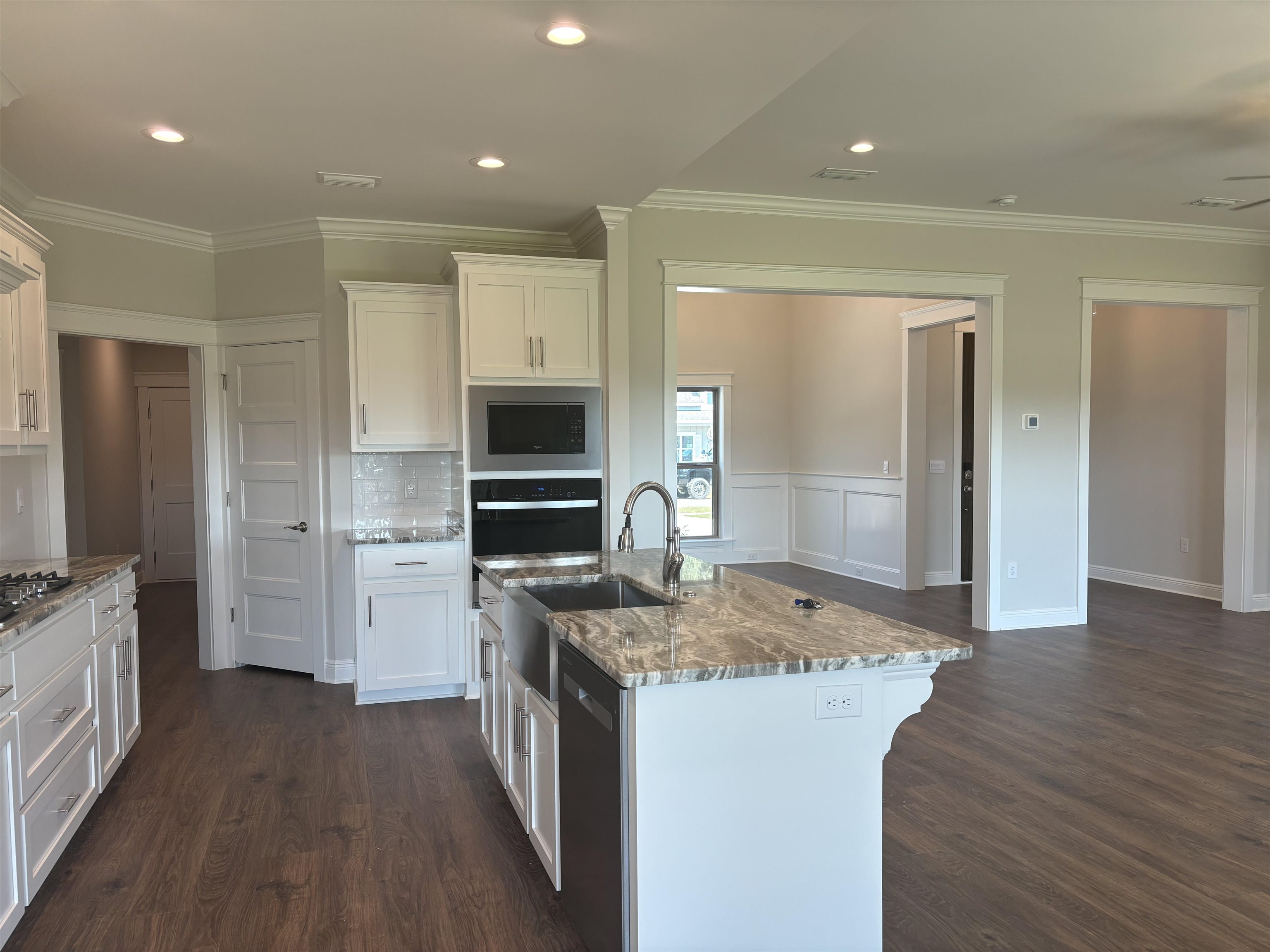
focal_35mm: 26
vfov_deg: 53.1
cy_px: 476
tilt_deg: -2.5
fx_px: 954
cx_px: 635
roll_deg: +0.1
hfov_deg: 67.3
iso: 50
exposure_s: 1/120
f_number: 1.6
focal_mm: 5.96
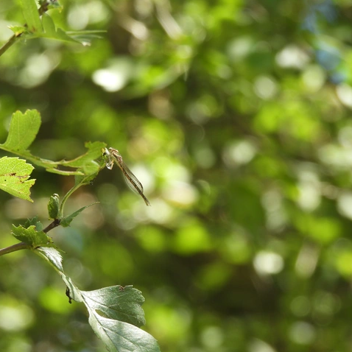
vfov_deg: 3.3
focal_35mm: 533
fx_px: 6132
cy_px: 176
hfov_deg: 3.3
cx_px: 133
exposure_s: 1/100
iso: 100
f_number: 5
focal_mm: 80.3
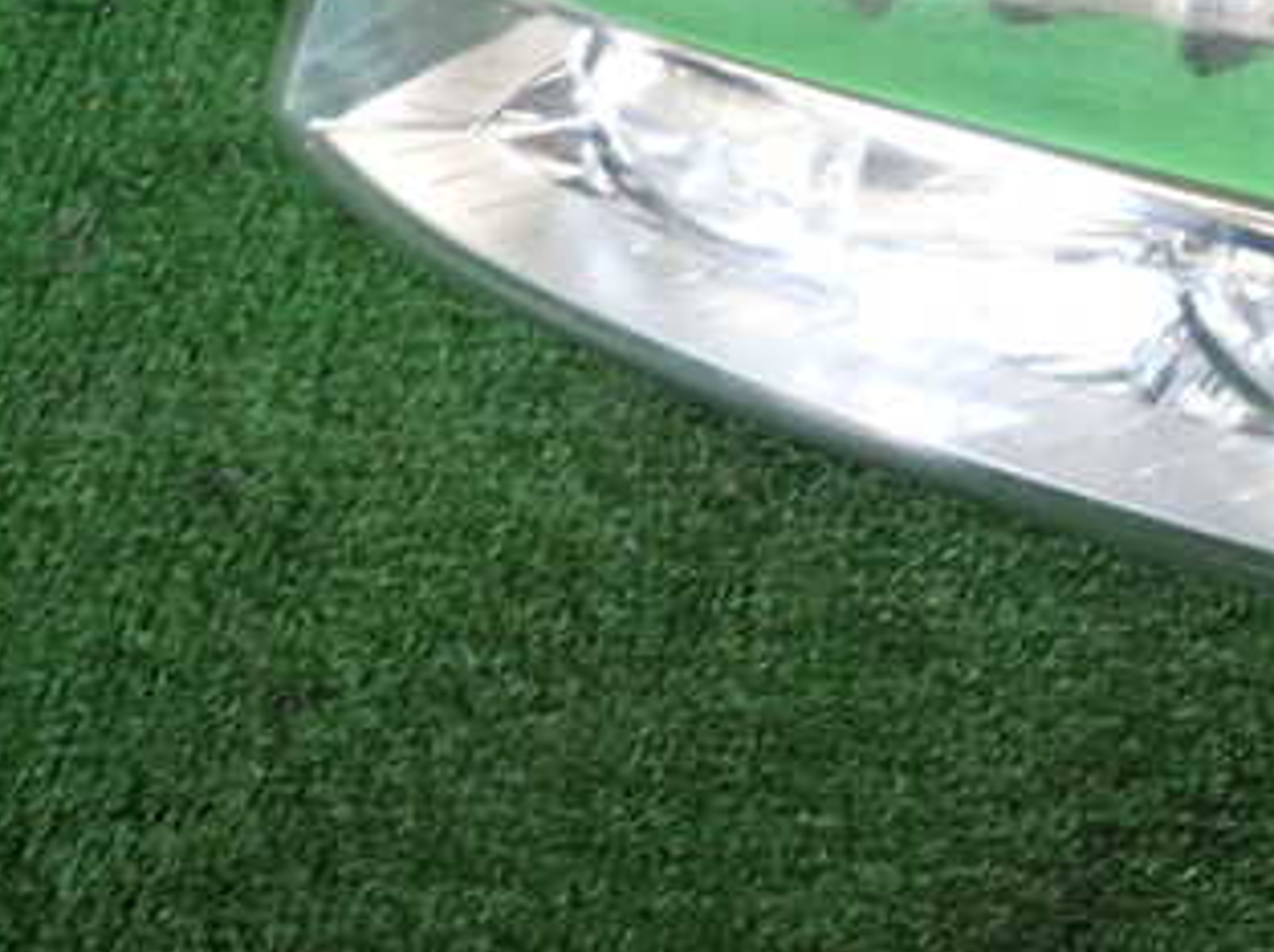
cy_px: 212
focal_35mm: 48
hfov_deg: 38.1
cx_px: 1038
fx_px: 1765
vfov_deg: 29.6
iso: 200
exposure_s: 1/60
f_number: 2
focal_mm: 4.5
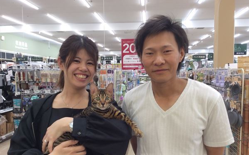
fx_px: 231
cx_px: 124
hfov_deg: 56.7
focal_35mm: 34
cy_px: 90
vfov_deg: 37.2
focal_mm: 3.3
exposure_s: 1/24
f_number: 2.4
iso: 40
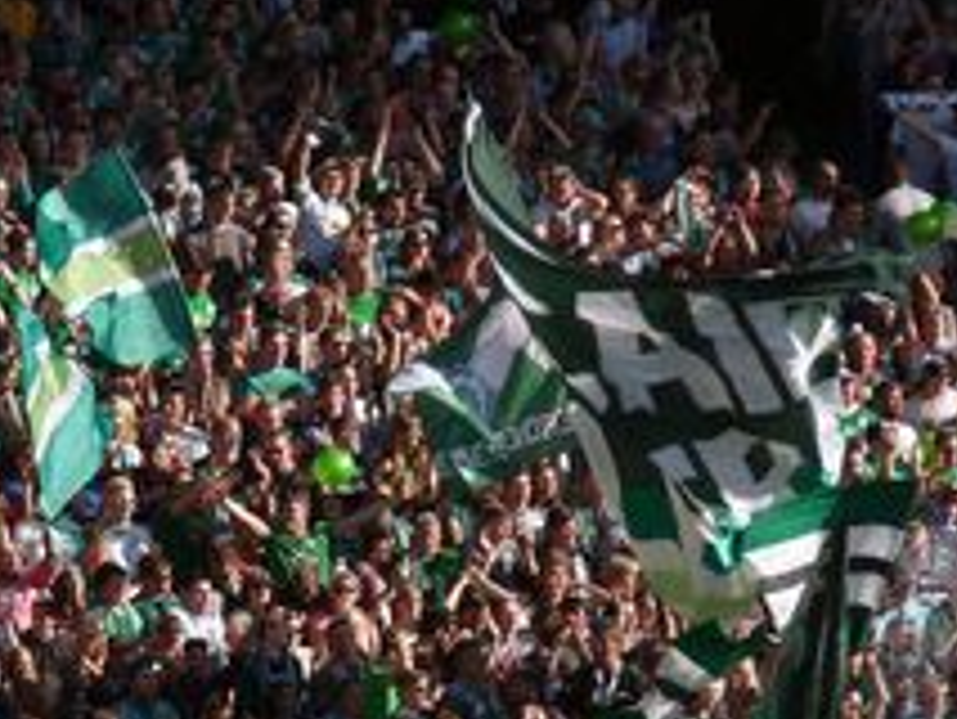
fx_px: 21659
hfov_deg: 2.5
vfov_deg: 1.9
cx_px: 90
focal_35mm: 783
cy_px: 852
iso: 100
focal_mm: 52.1
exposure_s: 1/800
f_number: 4
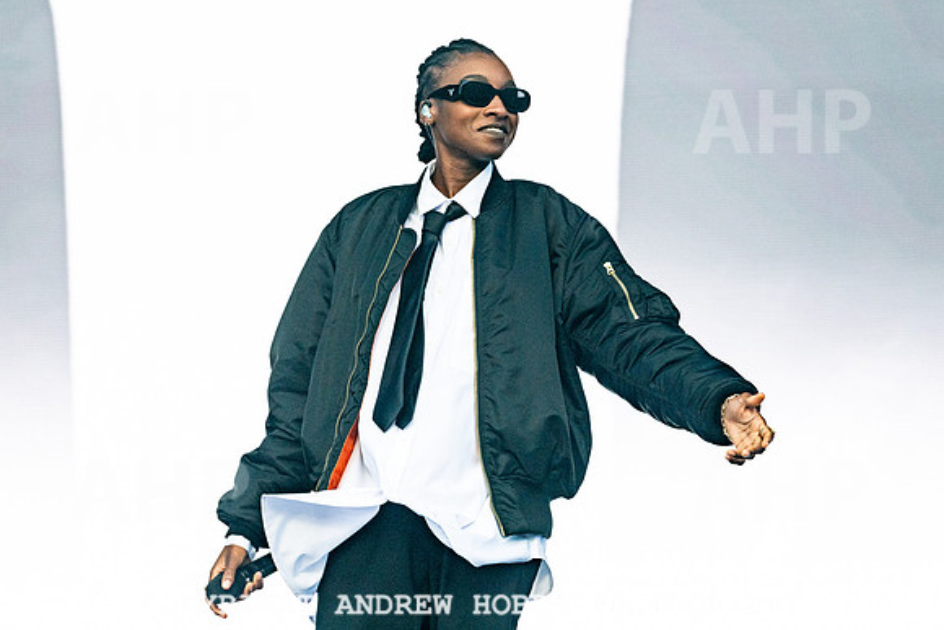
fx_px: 4401
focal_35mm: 168
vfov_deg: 8.2
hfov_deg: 12.2
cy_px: 197
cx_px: 472
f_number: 5
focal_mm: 122
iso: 250
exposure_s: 1/2000
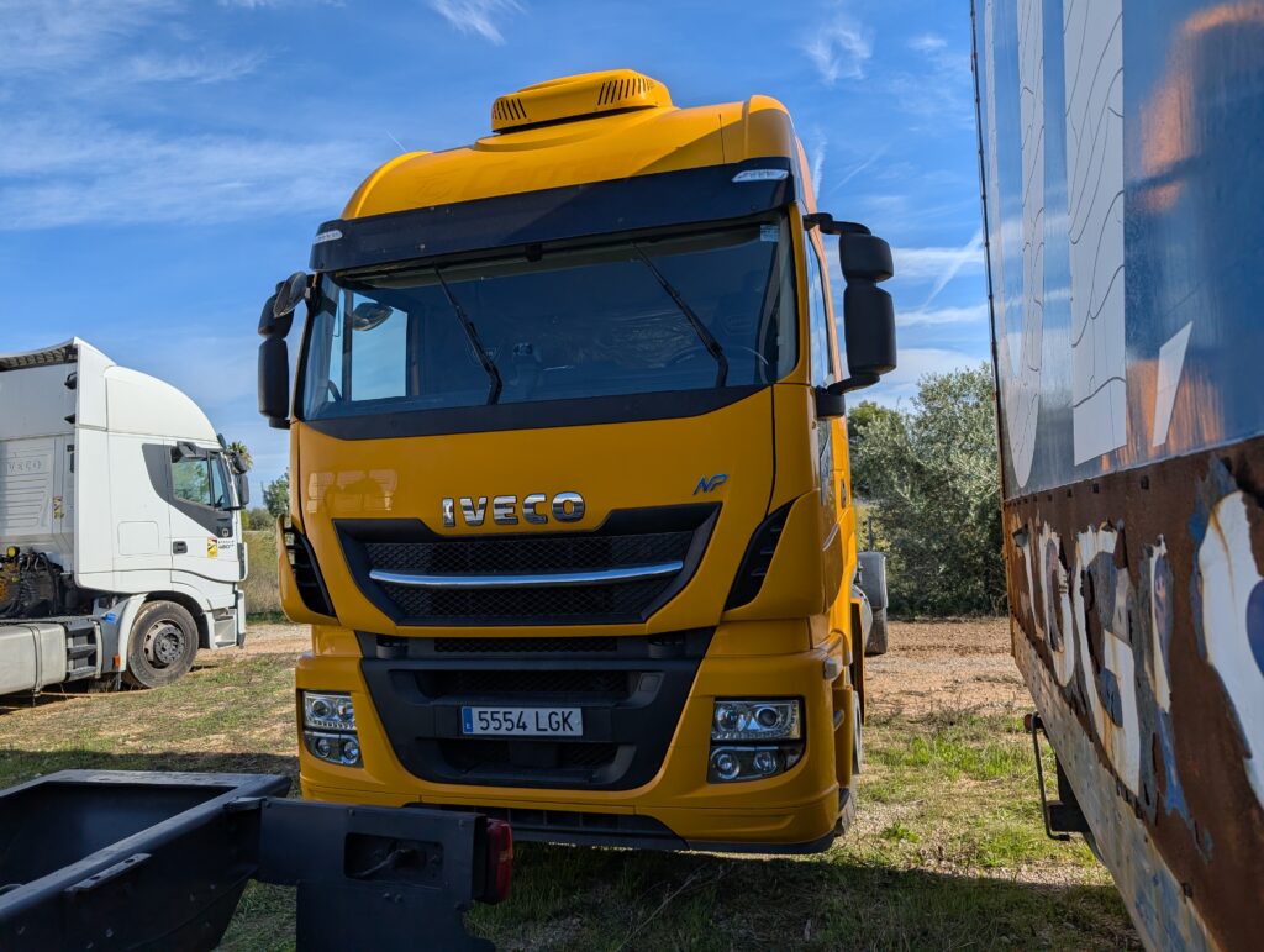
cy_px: 476
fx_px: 878
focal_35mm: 24
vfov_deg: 56.9
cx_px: 632
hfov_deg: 71.5
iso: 21
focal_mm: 6.9
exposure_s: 1/1890
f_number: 1.68
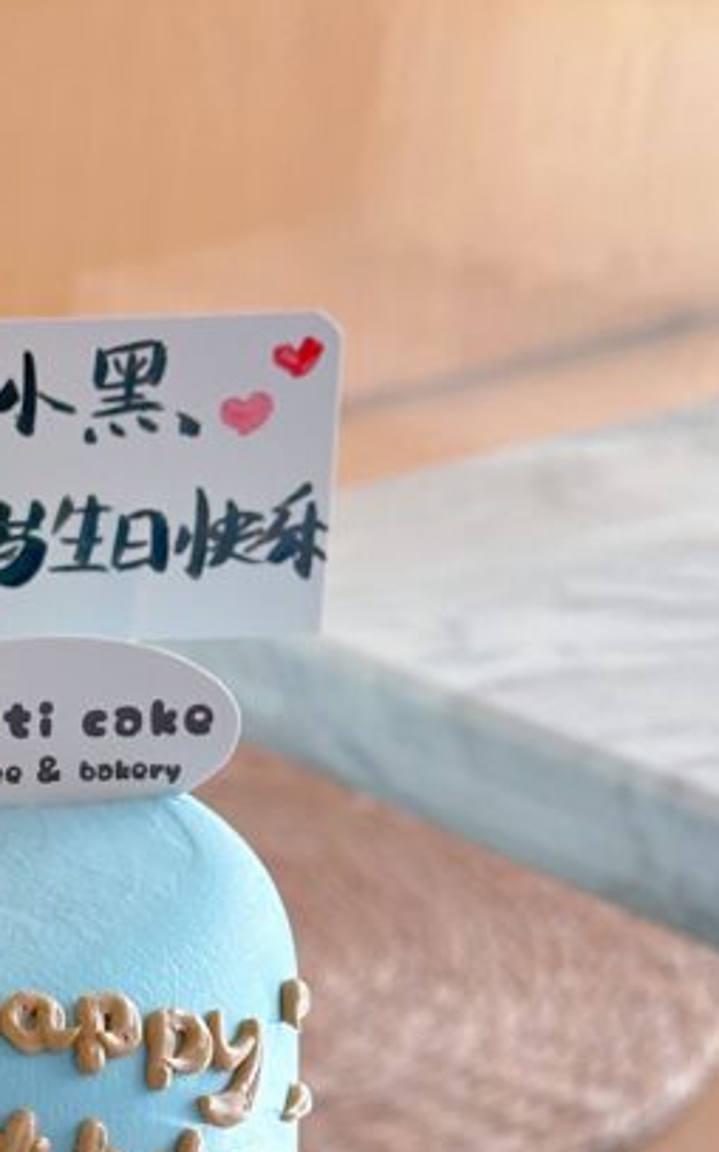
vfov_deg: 16.2
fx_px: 4017
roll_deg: -2.5
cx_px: -125
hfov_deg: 10.1
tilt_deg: -23.4
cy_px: 877
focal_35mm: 128
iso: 64
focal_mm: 6.86
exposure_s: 1/100
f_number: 1.78
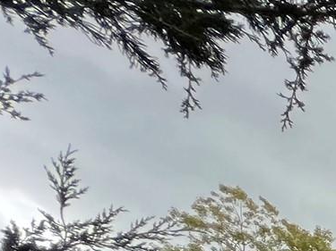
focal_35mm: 71
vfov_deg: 14.2
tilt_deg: +2.9
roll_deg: +0.9
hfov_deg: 13.3
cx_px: 899
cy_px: 600
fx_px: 689
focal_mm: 1.57
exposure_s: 1/273
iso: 32
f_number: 1.8
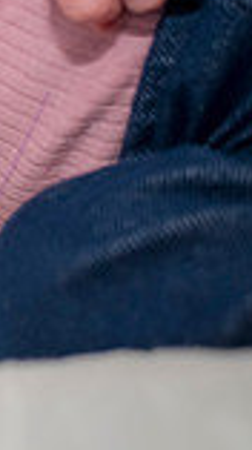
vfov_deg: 10.9
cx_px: -524
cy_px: -87
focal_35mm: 194
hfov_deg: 5.8
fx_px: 2311
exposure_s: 1/250
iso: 800
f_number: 4
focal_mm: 50
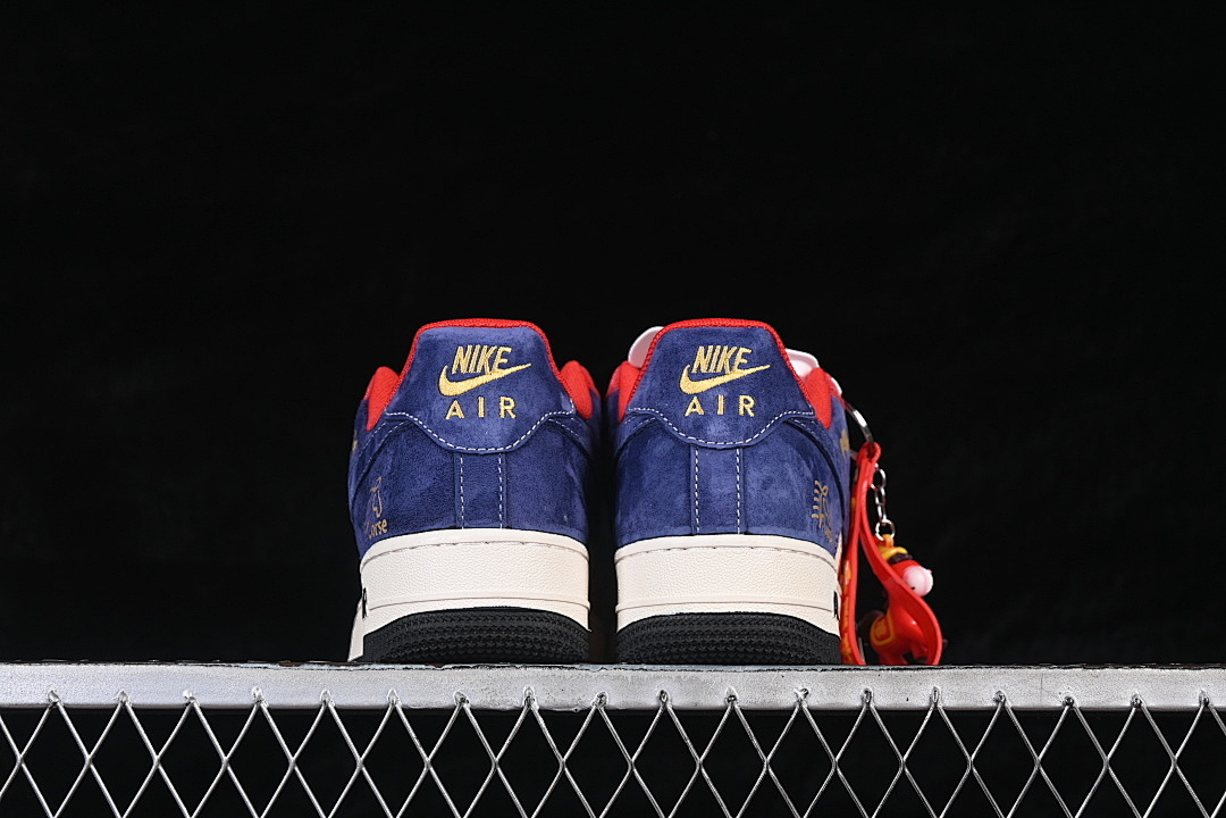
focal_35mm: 75
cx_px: 613
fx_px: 2554
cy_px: 409
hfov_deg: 27.0
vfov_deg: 18.2
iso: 160
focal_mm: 50
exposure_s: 1/60
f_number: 7.1
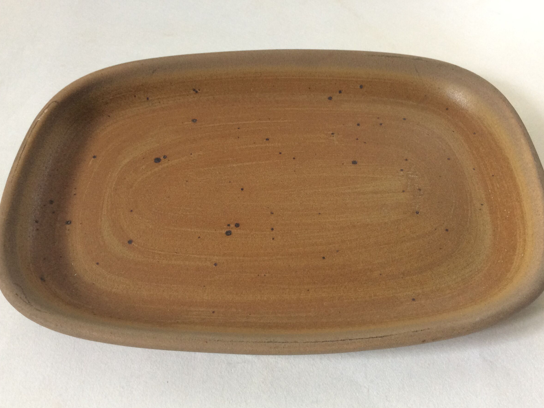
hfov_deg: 52.6
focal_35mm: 35
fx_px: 550
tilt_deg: -56.6
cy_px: 214
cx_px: 281
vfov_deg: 40.7
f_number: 2.4
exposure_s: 1/25
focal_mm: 3.3
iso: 80
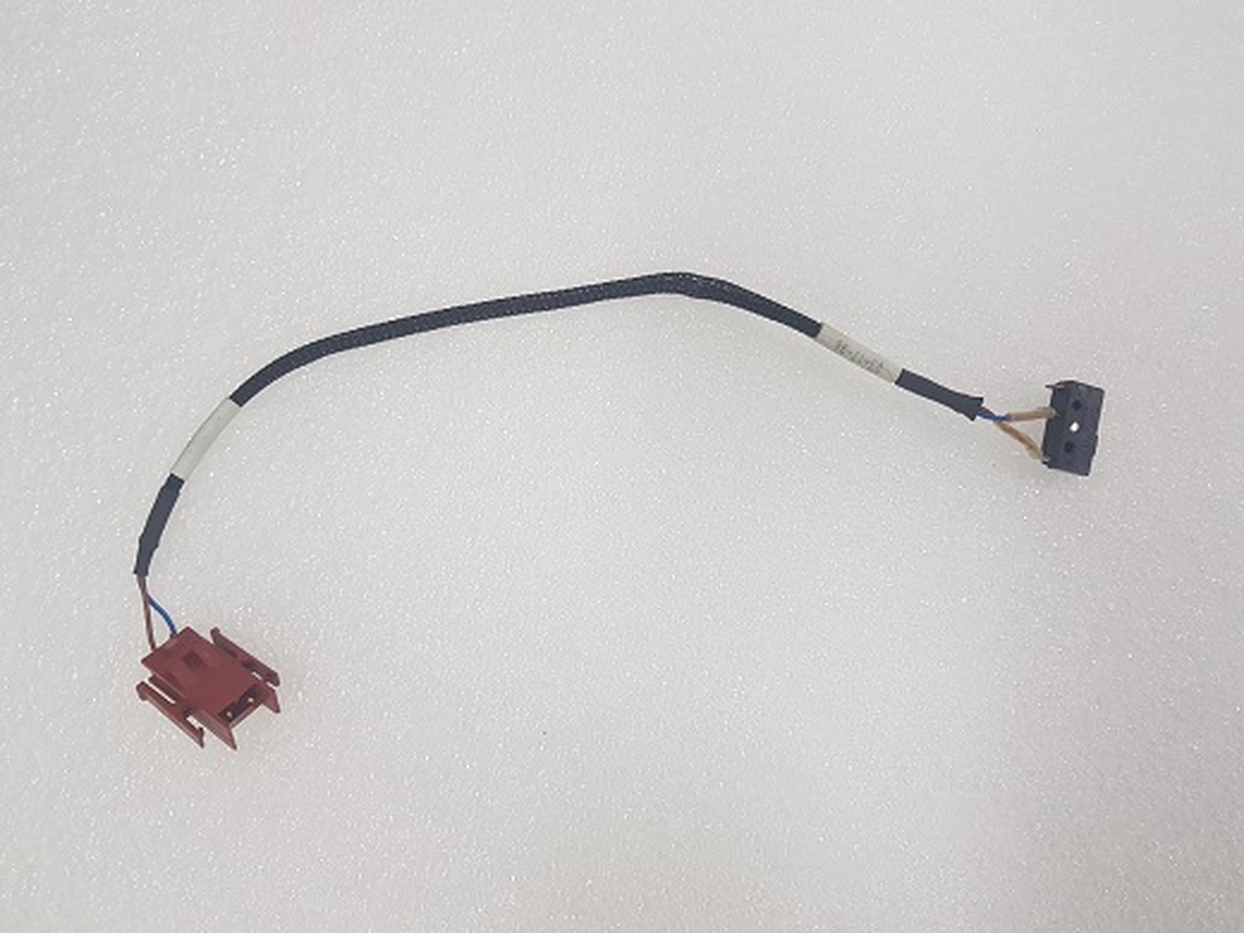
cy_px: 466
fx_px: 934
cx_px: 622
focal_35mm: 26
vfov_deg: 53.1
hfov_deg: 67.3
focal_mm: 4.3
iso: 100
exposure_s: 1/60
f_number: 1.7
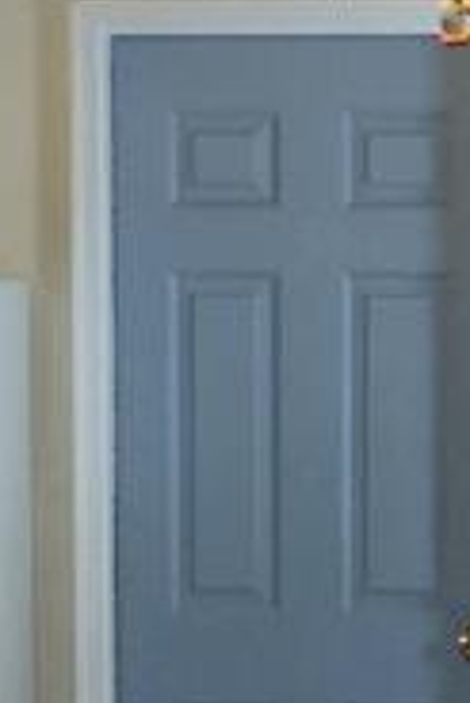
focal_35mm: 168
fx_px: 3284
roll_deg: +0.3
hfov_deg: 8.2
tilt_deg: -5.2
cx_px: 417
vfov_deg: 12.1
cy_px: 661
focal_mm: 4.15
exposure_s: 1/15
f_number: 2.2
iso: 50
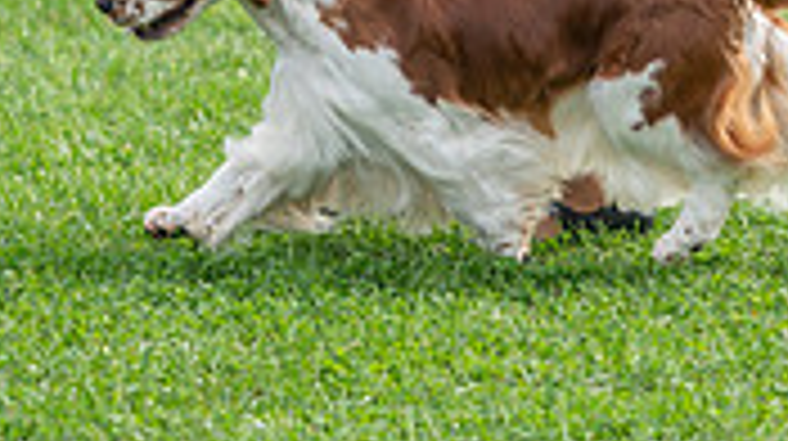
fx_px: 6533
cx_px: 513
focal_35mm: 313
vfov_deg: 3.8
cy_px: -288
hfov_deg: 6.9
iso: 125
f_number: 2.8
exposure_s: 1/1000
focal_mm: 90
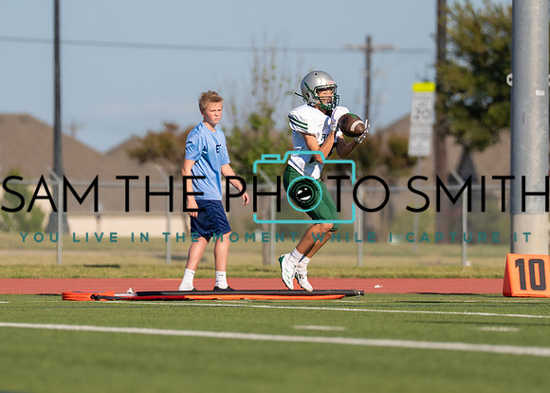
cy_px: 182
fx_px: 7157
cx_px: 282
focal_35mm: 458
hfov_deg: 4.4
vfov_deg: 3.1
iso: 200
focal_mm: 200
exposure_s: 1/5000
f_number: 2.8
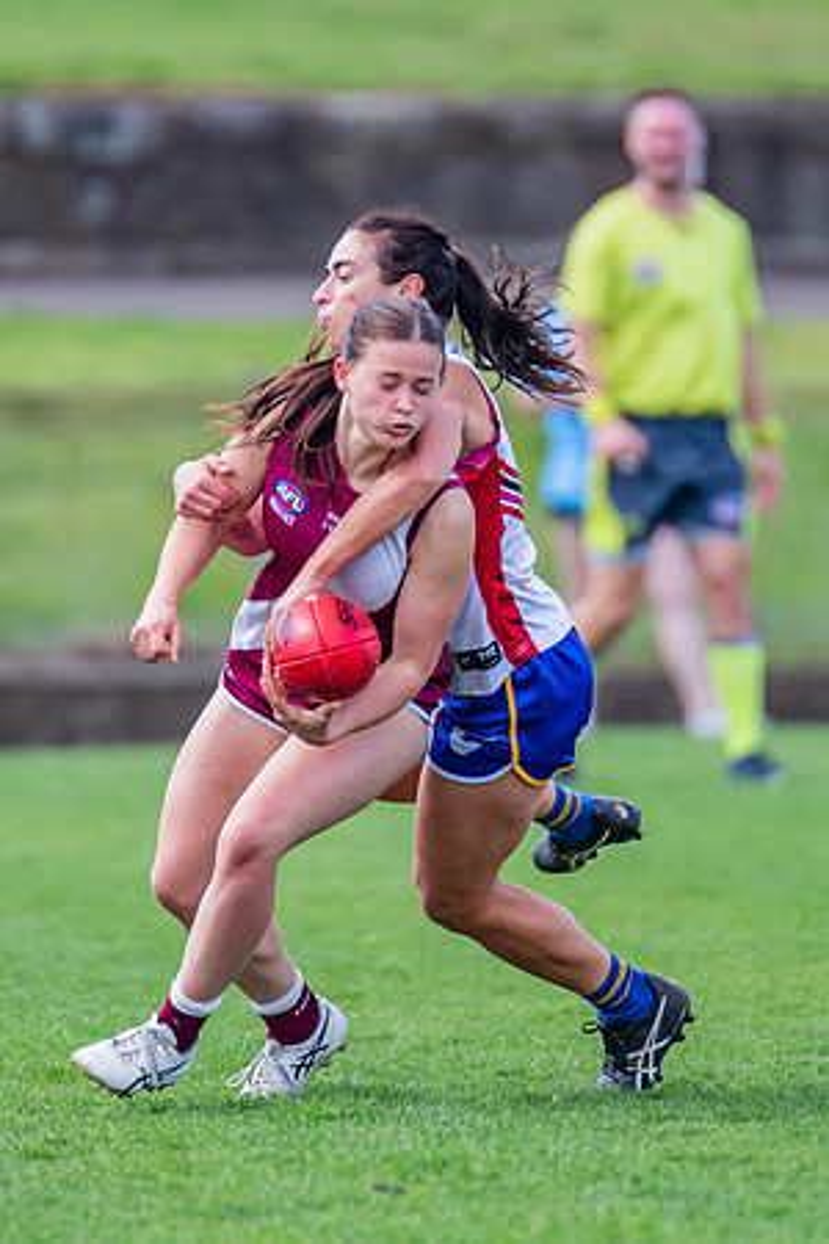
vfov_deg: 2.2
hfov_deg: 1.4
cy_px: 471
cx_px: 360
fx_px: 33054
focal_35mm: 957
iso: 800
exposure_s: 1/1600
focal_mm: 420
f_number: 4.5
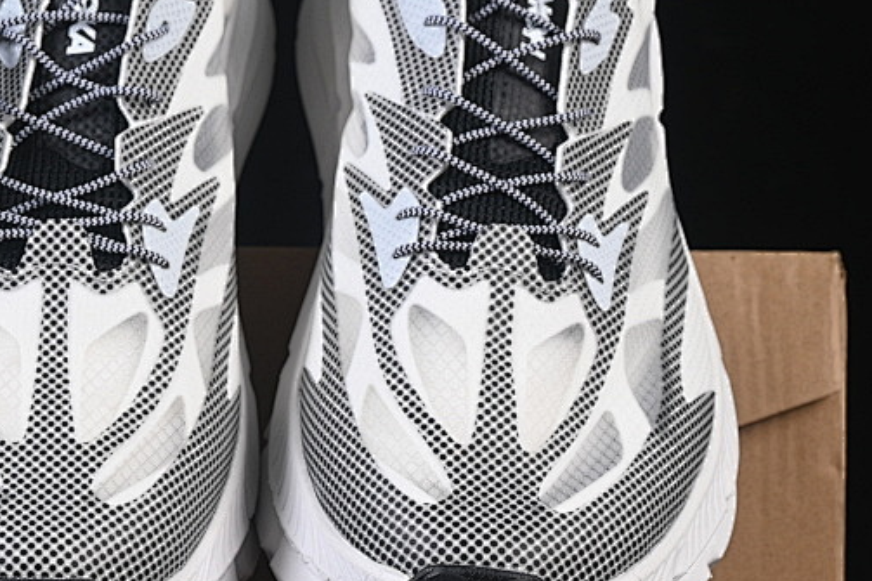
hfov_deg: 12.7
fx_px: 3898
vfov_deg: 8.5
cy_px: 271
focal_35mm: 161
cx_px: 290
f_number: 8
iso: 160
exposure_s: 1/80
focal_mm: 50
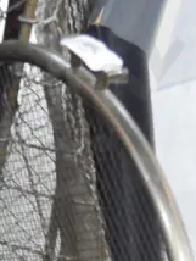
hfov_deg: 6.1
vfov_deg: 7.9
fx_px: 1801
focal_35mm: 239
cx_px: -211
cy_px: 528
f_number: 5.3
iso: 2000
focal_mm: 25
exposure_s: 1/60
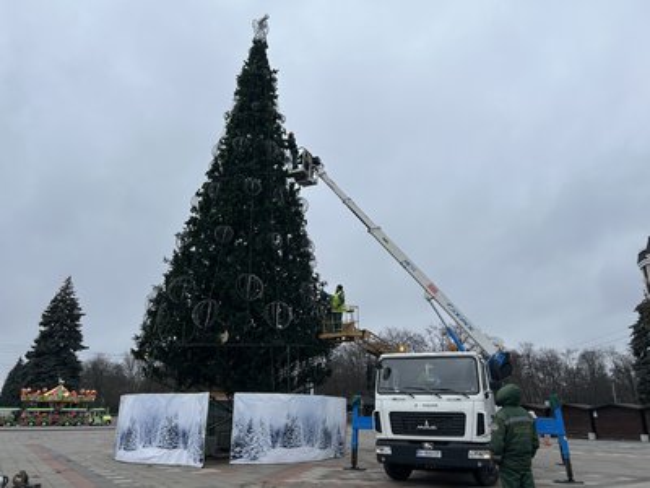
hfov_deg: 67.3
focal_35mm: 26
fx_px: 488
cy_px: 244
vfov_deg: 53.1
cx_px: 325
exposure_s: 1/965
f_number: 1.5
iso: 50
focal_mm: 5.7
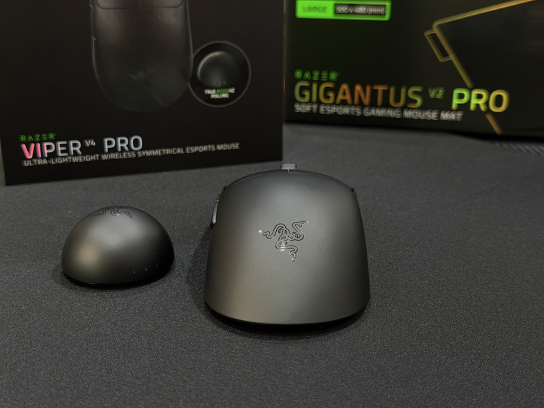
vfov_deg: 30.3
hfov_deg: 39.7
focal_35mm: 48
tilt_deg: -19.6
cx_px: 272
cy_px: 204
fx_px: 754
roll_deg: +0.7
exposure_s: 1/40
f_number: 1.78
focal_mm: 6.76
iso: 200
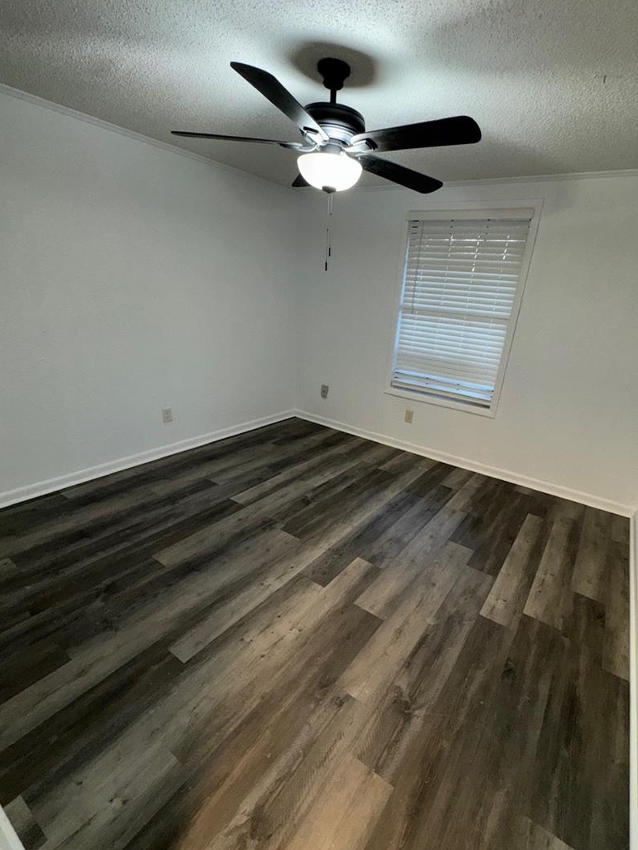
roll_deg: -5.9
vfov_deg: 94.4
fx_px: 393
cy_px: 453
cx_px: 361
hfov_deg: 77.7
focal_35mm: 16
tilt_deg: -21.8
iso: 80
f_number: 2.2
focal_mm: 2.22
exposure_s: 1/61
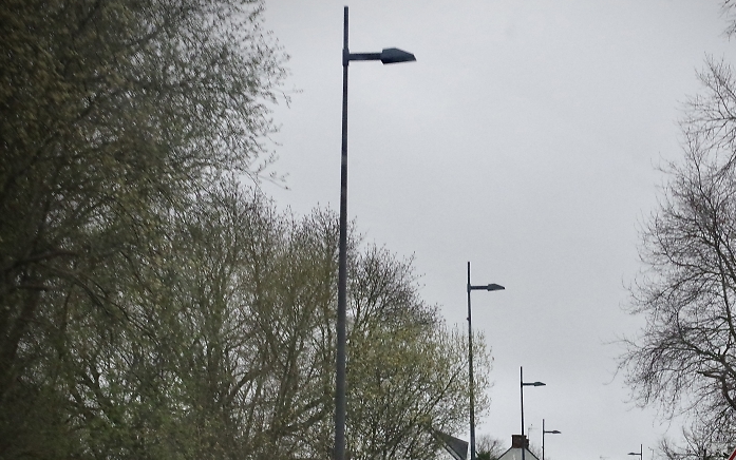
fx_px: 1539
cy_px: 347
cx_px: 496
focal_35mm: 77
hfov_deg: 26.7
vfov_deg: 16.9
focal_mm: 35
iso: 3200
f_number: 14
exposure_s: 1/200
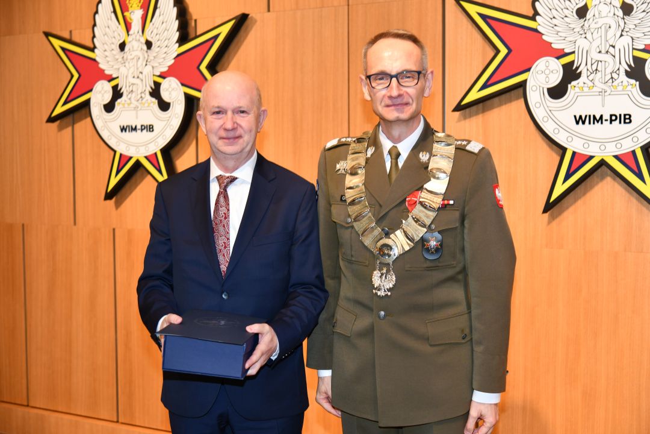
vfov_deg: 26.0
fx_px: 939
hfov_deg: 38.2
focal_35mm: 52
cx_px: 325
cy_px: 217
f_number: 4.5
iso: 640
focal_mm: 52
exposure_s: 1/60
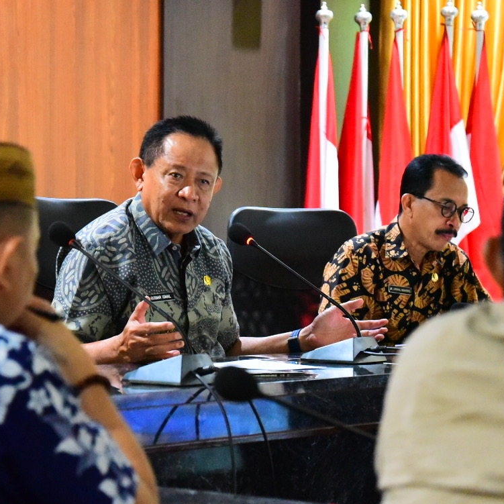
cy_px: 271
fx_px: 2174
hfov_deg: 13.2
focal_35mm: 132
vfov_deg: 13.2
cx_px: 211
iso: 16000
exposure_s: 1/125
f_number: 4.5
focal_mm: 72
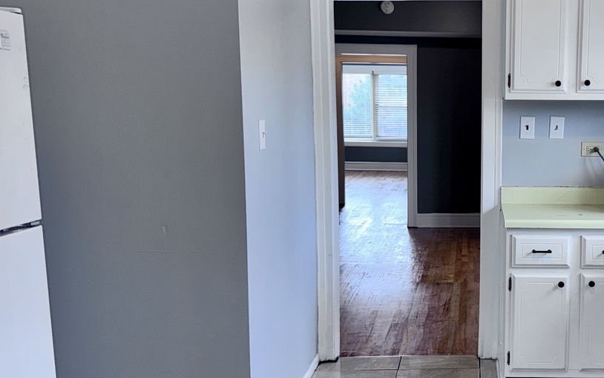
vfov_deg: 28.6
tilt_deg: -8.8
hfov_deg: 41.8
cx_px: 510
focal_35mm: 45
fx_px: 741
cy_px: 212
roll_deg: -0.8
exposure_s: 1/120
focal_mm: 6.76
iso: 80
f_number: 1.78
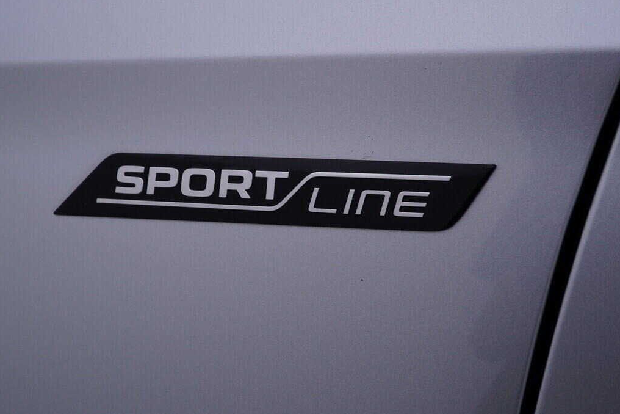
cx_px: 272
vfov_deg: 26.5
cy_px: 194
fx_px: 879
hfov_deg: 38.8
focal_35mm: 51
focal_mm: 24
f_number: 5.6
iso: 125
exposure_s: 1/160
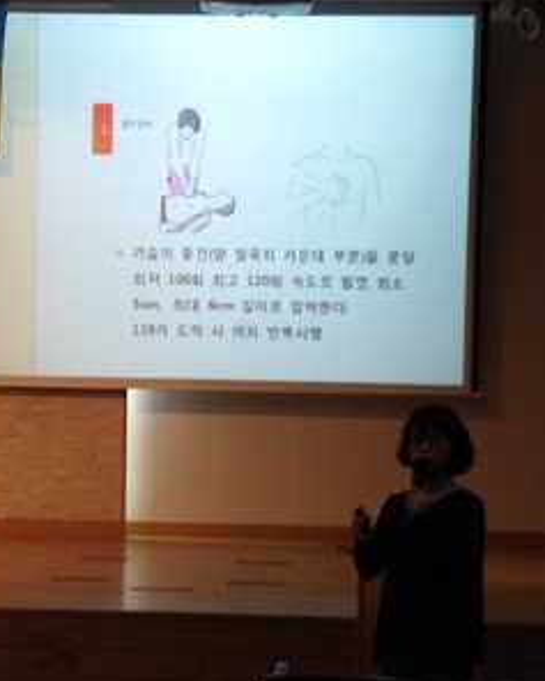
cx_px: 171
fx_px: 2479
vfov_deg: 15.6
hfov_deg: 12.5
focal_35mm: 123
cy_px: 391
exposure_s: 1/45
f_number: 4.7
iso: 320
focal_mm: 14.6
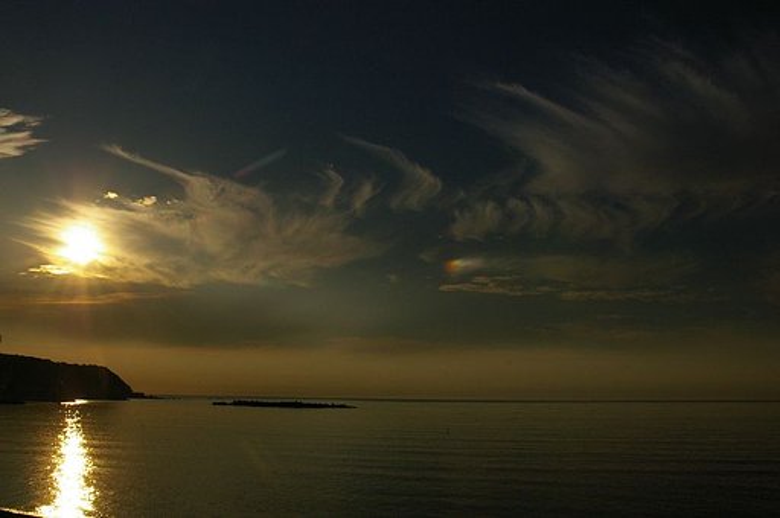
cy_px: 259
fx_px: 909
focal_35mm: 42
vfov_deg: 31.8
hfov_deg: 46.5
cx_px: 390
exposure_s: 1/4000
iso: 800
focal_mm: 28
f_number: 16
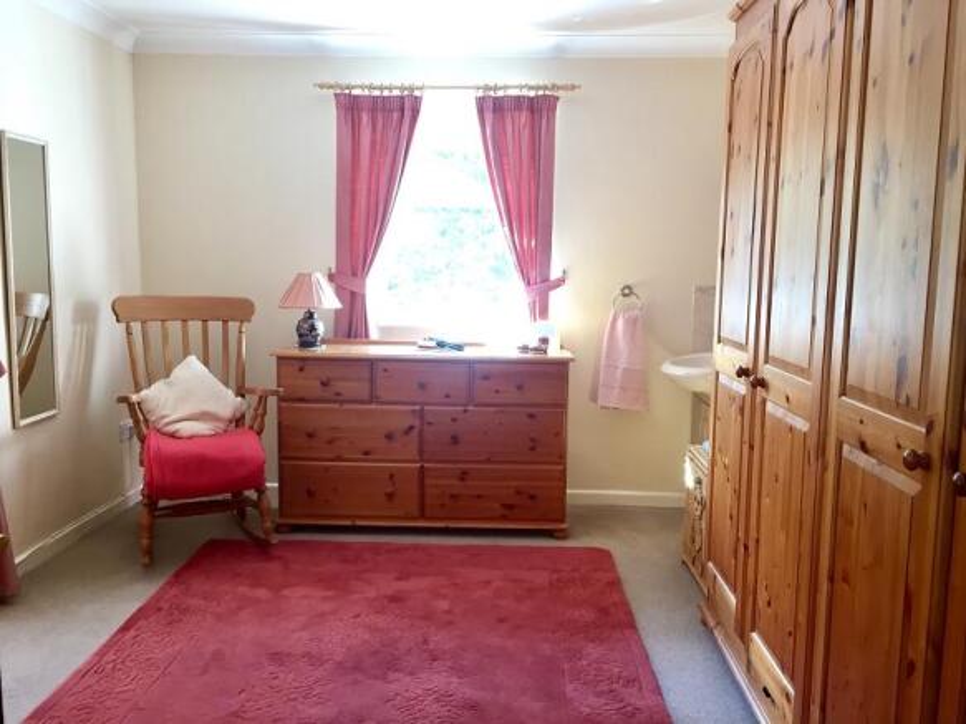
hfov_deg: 61.7
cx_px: 483
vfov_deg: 48.2
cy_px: 362
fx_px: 809
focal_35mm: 29
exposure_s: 1/33
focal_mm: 4.15
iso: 80
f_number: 2.2
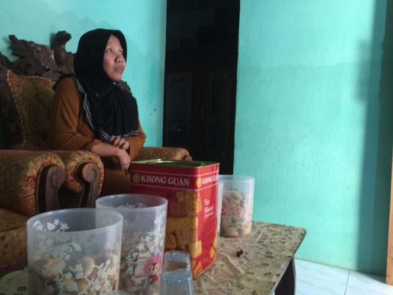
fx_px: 329
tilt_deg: -2.8
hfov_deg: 61.7
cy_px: 148
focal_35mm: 29
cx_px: 196
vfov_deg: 48.2
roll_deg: -2.0
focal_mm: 4.15
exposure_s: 1/17
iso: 100
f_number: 2.2
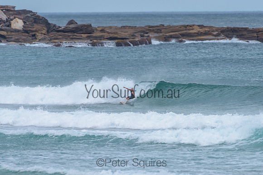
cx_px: 128
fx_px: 4480
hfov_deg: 3.4
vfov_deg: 2.2
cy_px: 85
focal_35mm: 613
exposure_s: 1/2000
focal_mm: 500
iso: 220
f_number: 5.6
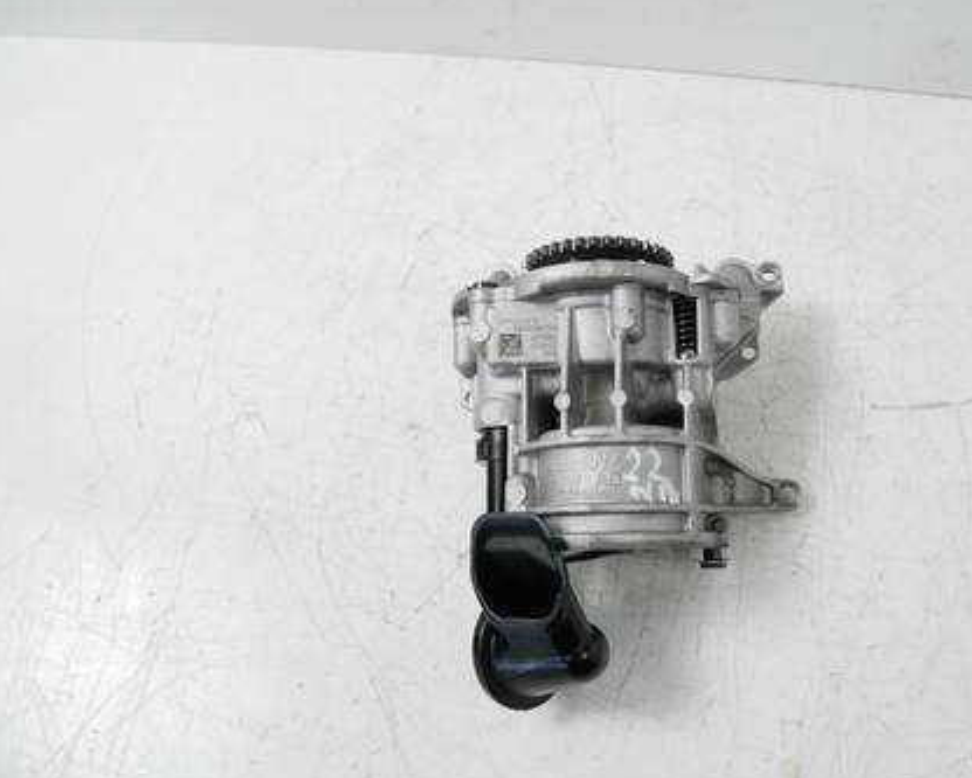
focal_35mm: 27
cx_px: 549
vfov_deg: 53.2
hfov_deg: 63.8
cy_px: 390
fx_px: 777
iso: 500
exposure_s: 1/60
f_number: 3.5
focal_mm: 12
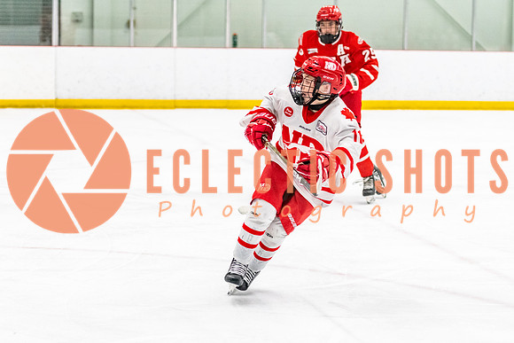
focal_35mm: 111
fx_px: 1585
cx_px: 281
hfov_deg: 18.4
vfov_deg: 12.3
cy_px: 227
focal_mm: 82
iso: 4000
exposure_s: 1/800
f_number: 2.8
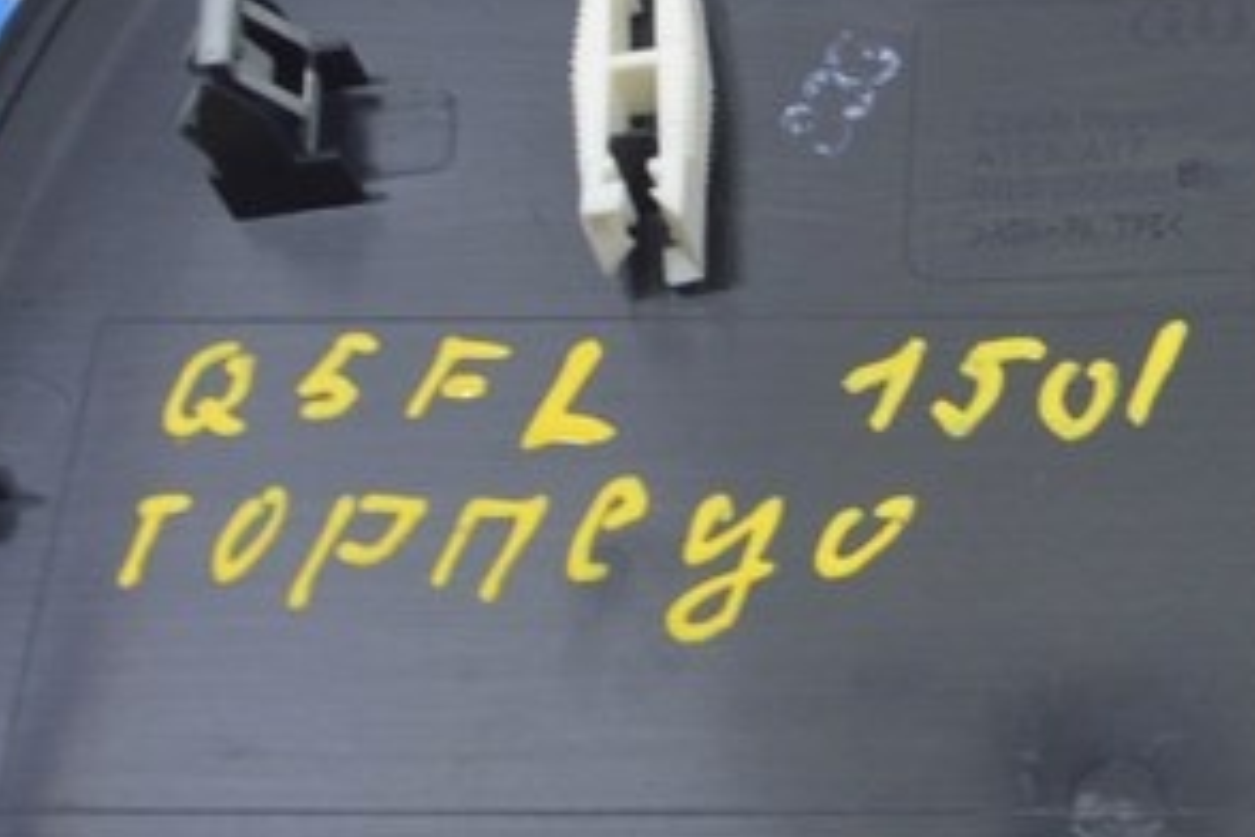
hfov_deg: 20.6
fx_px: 3277
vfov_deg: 14.3
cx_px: 1387
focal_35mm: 94
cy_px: -28
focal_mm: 18
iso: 400
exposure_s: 1/20
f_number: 5.6
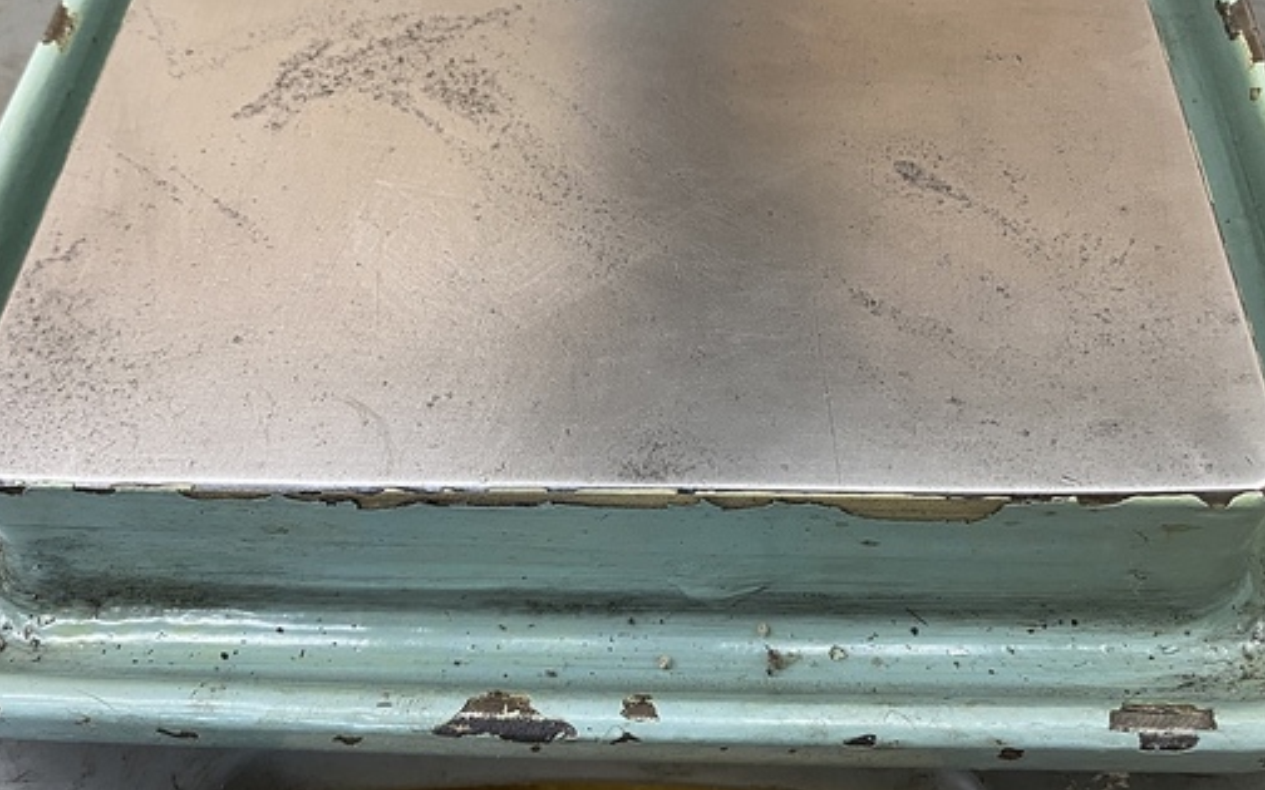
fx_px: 1207
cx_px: 627
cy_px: 233
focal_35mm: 35
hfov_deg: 55.3
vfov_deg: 35.7
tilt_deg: -52.2
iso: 200
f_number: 1.8
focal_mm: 4.25
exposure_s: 1/60
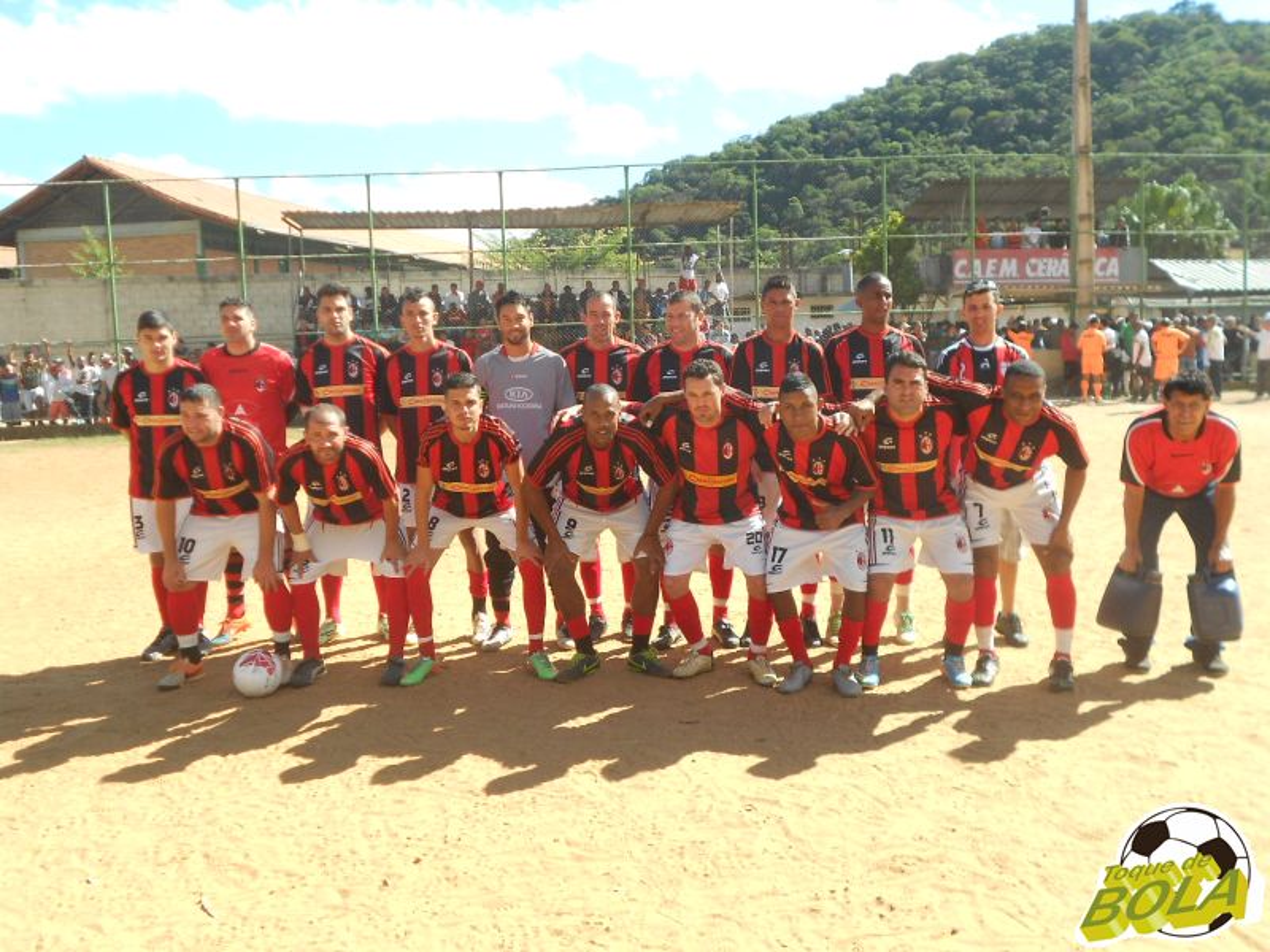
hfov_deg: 56.8
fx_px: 1174
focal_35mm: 32
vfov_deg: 44.2
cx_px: 635
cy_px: 476
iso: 80
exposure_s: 1/320
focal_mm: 6
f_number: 3.6
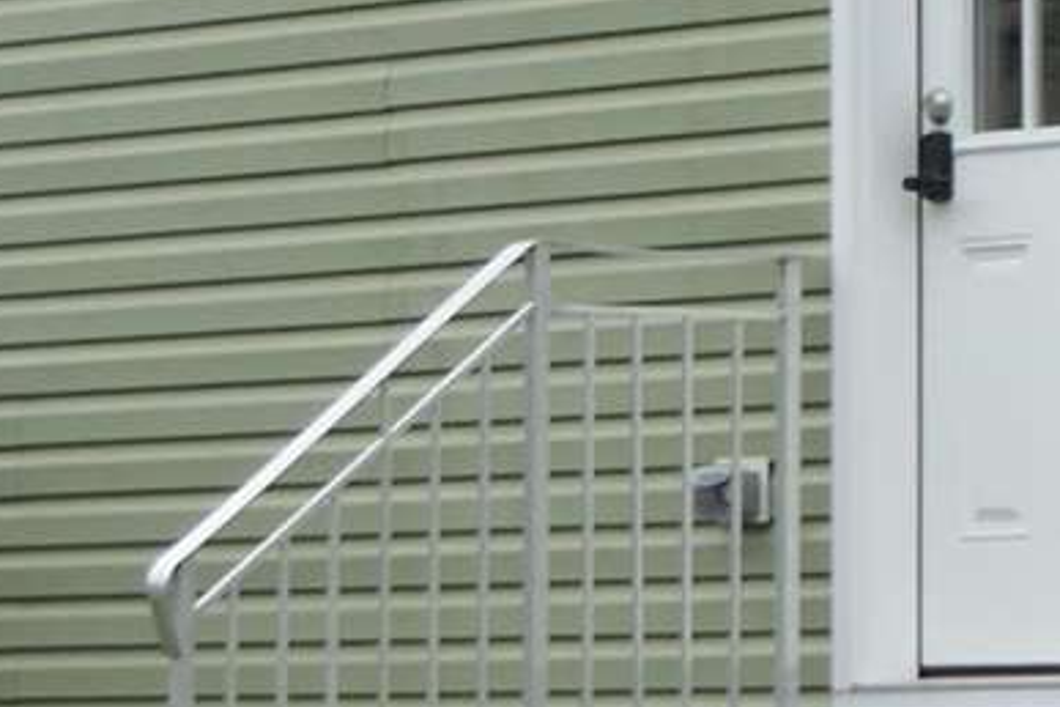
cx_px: 1821
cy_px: 288
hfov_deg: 6.1
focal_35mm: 333
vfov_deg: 4.1
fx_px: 9804
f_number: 3.4
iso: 160
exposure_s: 1/125
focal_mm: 15.5
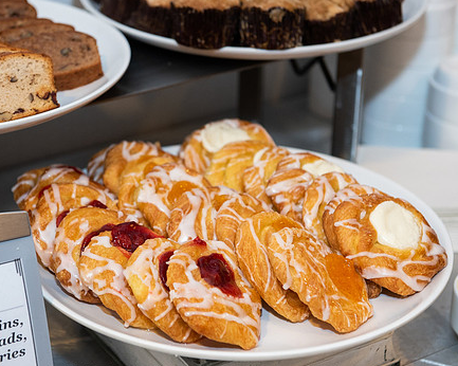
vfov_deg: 17.4
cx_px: 191
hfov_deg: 21.7
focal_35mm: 88
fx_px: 1192
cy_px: 193
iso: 1250
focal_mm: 70
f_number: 4
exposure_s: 1/200
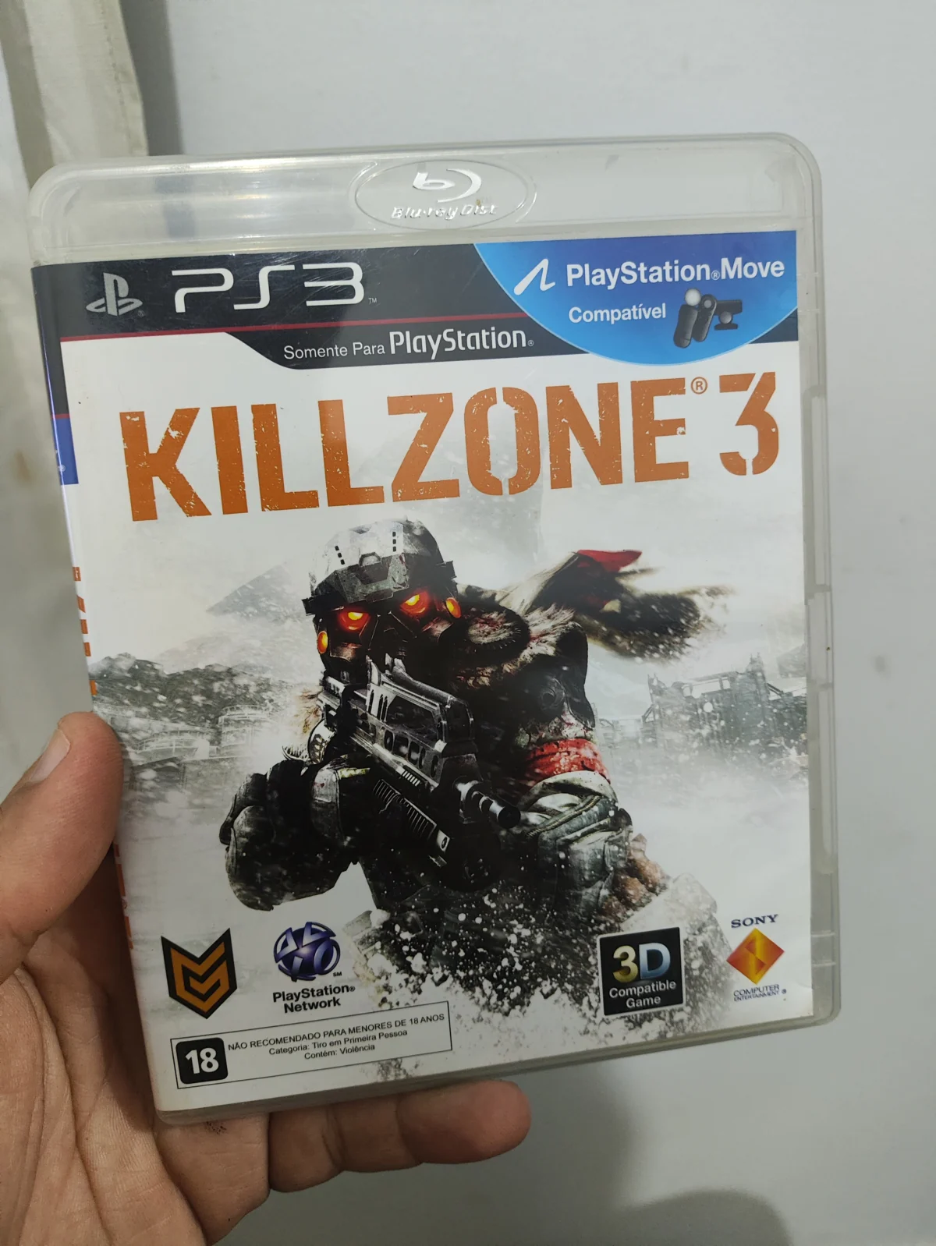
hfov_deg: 56.9
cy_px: 623
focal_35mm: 24
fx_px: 865
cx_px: 468
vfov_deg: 71.6
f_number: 1.8
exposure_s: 1/30
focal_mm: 4.68
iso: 895
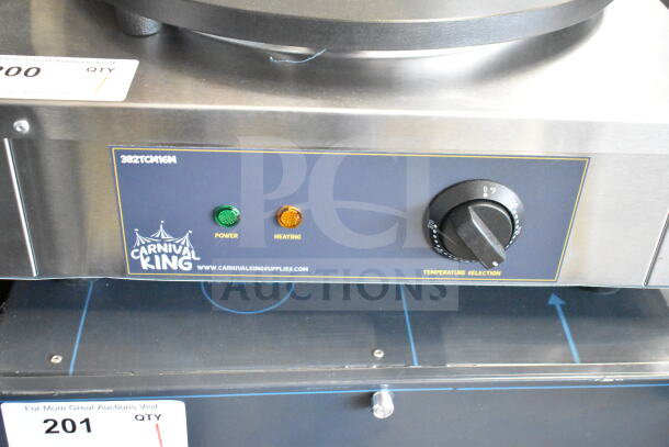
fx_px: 809
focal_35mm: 44
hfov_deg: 45.0
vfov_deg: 30.9
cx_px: 334
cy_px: 224
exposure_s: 1/50
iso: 16000
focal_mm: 29
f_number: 4.2
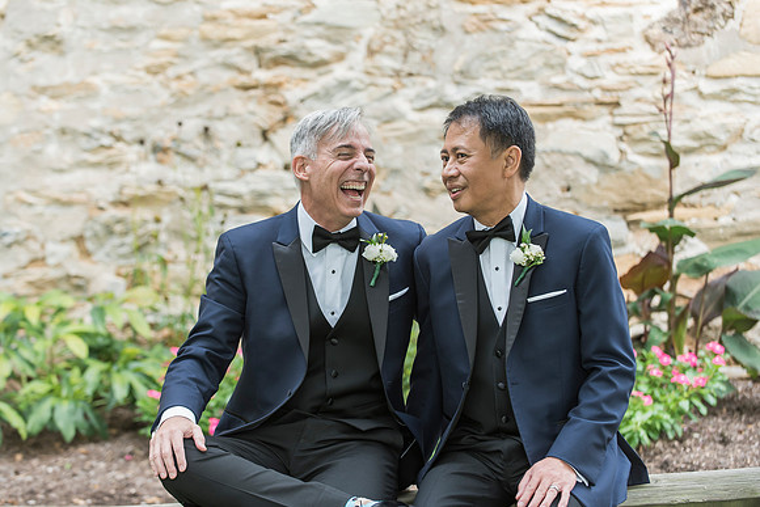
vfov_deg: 12.2
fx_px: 2378
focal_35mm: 113
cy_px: 235
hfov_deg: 18.2
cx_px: 352
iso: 400
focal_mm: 105
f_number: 3.5
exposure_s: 1/400
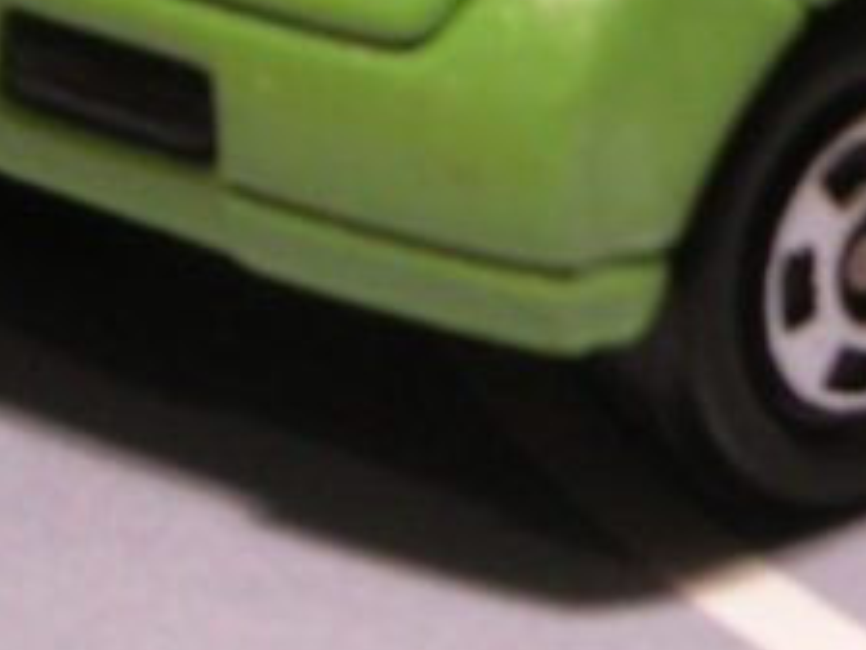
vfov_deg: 3.1
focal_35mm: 479
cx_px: 1198
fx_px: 11983
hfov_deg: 4.1
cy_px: -186
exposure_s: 1/4
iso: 79
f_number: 5.4
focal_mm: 17.4
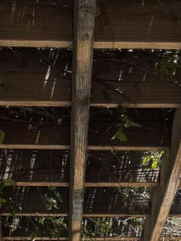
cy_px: 541
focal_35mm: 126
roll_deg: +1.1
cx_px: 103
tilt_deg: -1.9
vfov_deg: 12.8
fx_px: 878
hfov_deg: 11.8
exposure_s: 1/3021
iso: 80
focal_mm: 6.76
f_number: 1.78
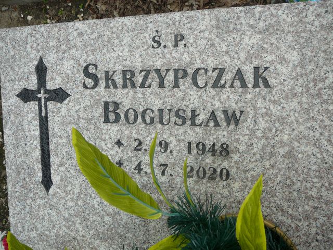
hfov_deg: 52.6
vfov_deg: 40.7
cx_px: 166
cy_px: 125
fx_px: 337
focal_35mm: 35
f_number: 2.8
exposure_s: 1/640
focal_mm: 5.2
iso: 80
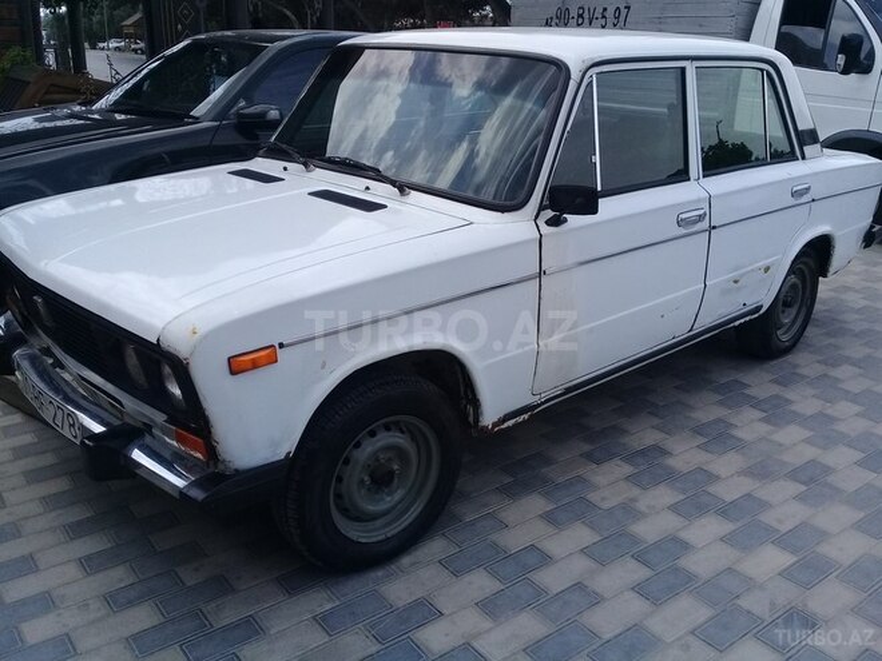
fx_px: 790
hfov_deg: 58.4
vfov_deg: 45.4
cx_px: 441
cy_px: 330
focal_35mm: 31
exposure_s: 1/1048
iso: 50
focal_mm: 3.3
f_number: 2.2
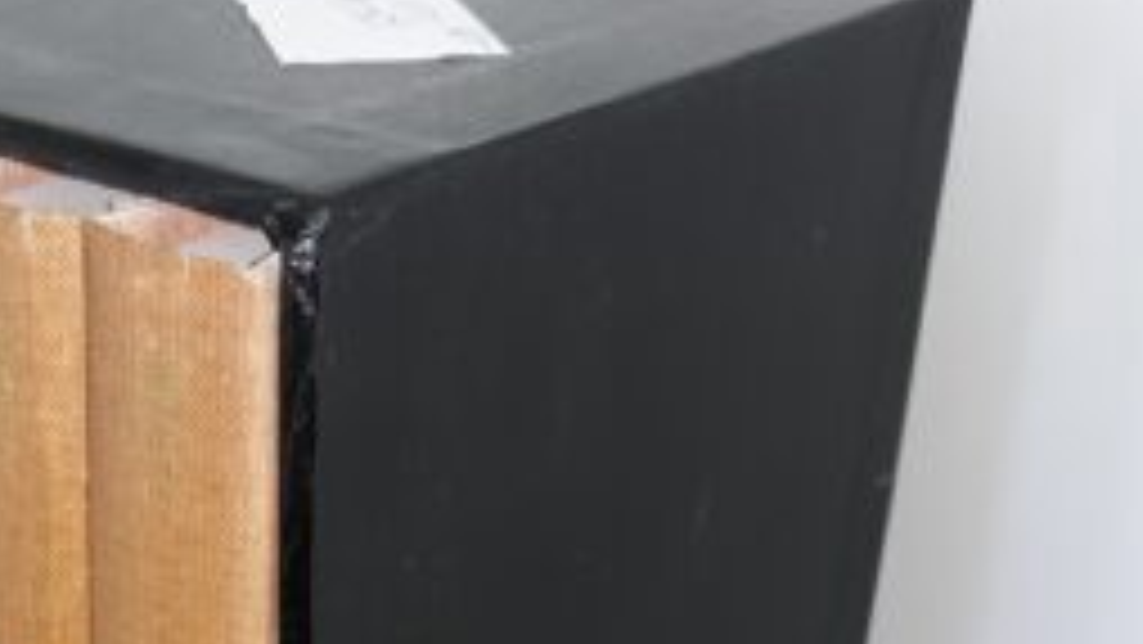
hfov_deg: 28.4
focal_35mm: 72
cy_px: 766
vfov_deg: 16.1
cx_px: 162
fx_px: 2183
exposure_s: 1/40
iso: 40
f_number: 1.7
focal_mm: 3.7
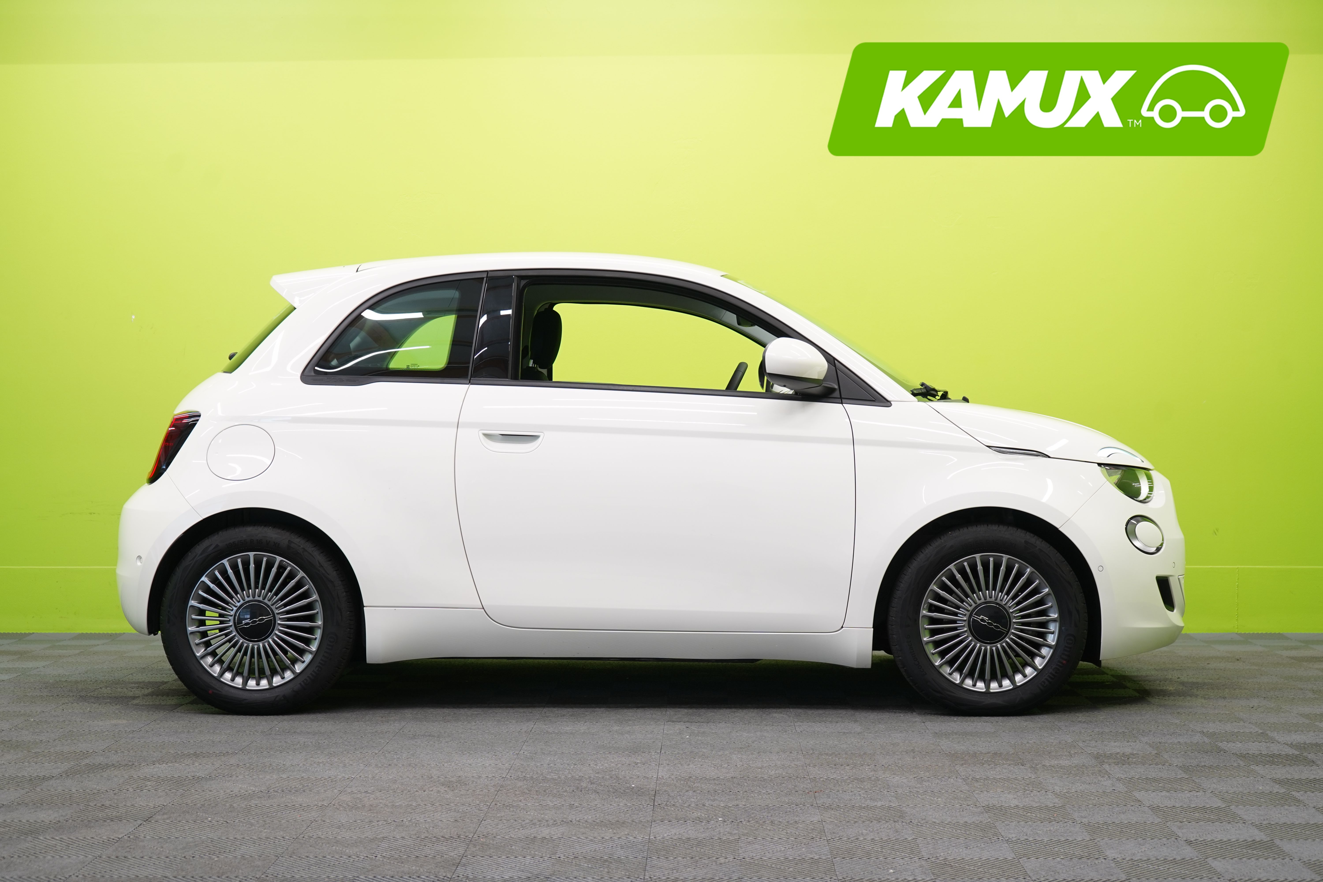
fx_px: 2021
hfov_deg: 36.2
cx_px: 662
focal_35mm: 55
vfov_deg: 24.6
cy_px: 441
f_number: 5
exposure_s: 1/30
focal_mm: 55
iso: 400
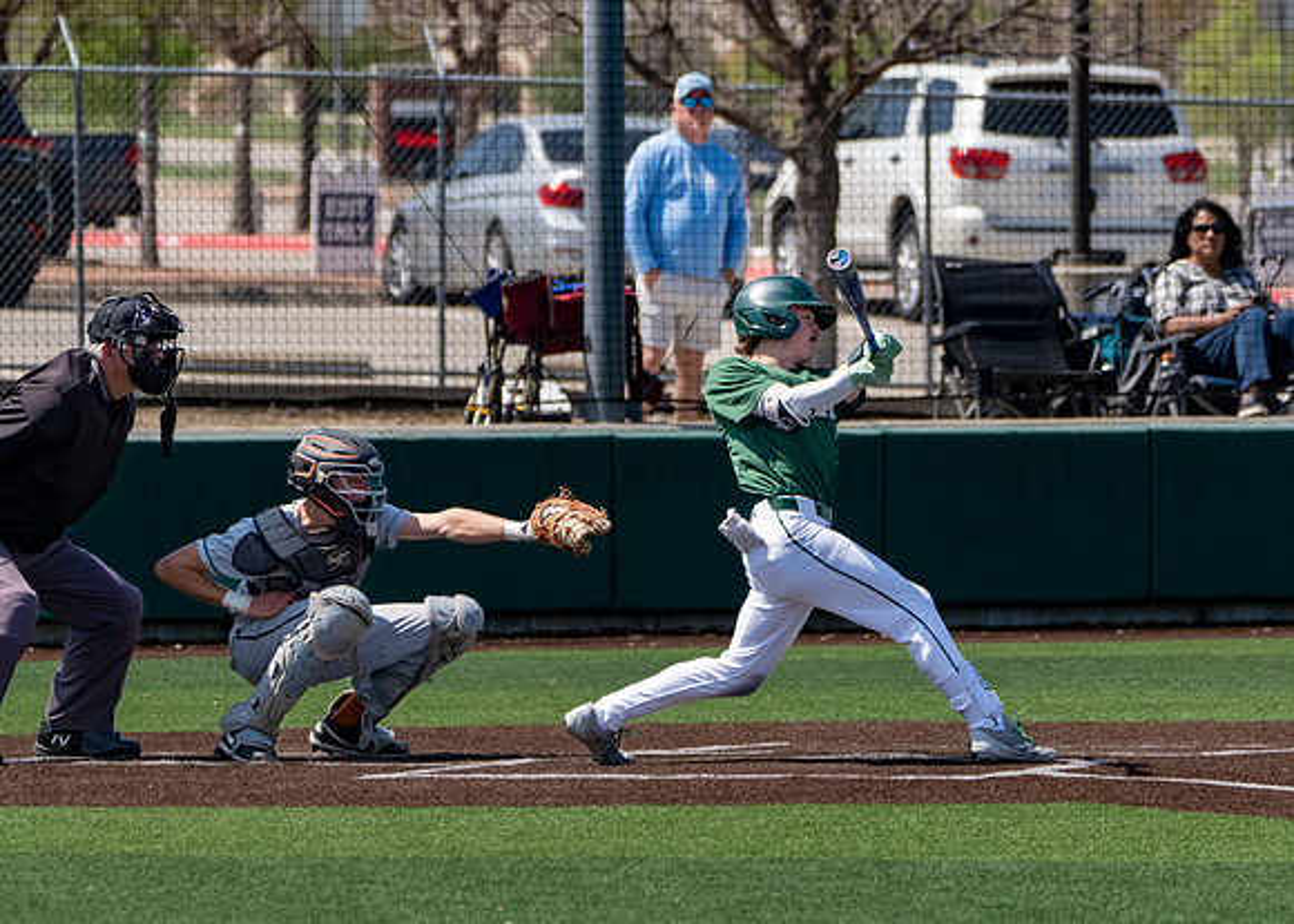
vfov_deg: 3.9
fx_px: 13659
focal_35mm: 372
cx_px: 750
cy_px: 469
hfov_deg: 5.4
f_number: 8
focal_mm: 265
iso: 800
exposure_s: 1/2500
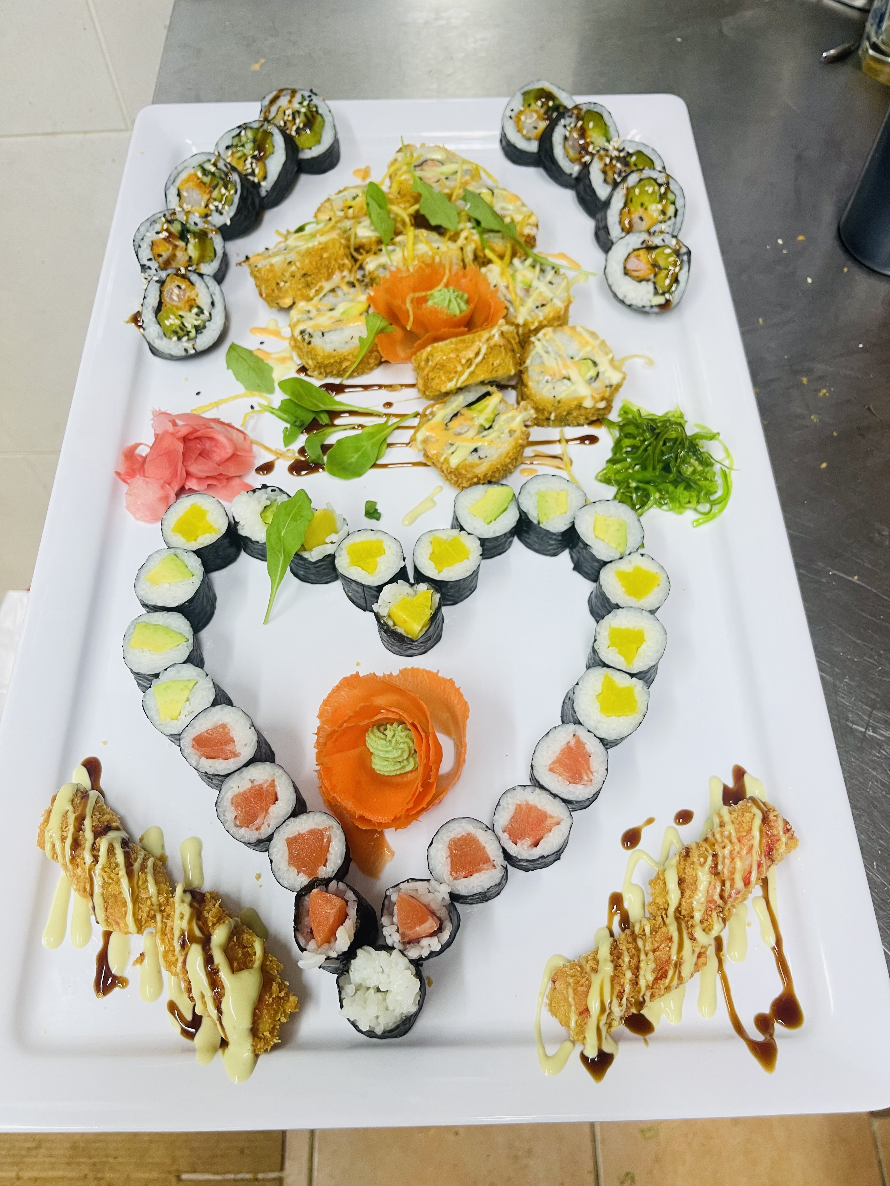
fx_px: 891
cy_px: 593
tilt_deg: -60.4
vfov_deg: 67.3
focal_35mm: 26
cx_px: 445
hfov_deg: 53.1
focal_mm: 5.1
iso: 64
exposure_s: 1/50
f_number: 1.6
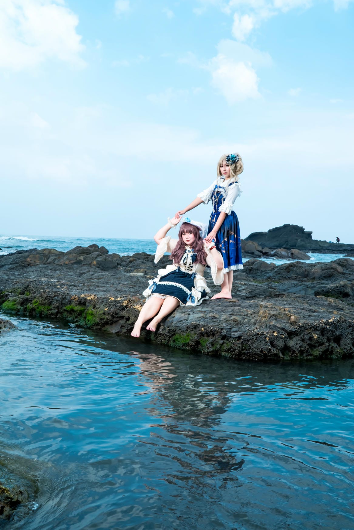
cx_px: 172
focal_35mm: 36
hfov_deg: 36.9
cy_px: 262
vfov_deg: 53.1
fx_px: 530
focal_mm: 35
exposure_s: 1/100
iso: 100
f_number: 9
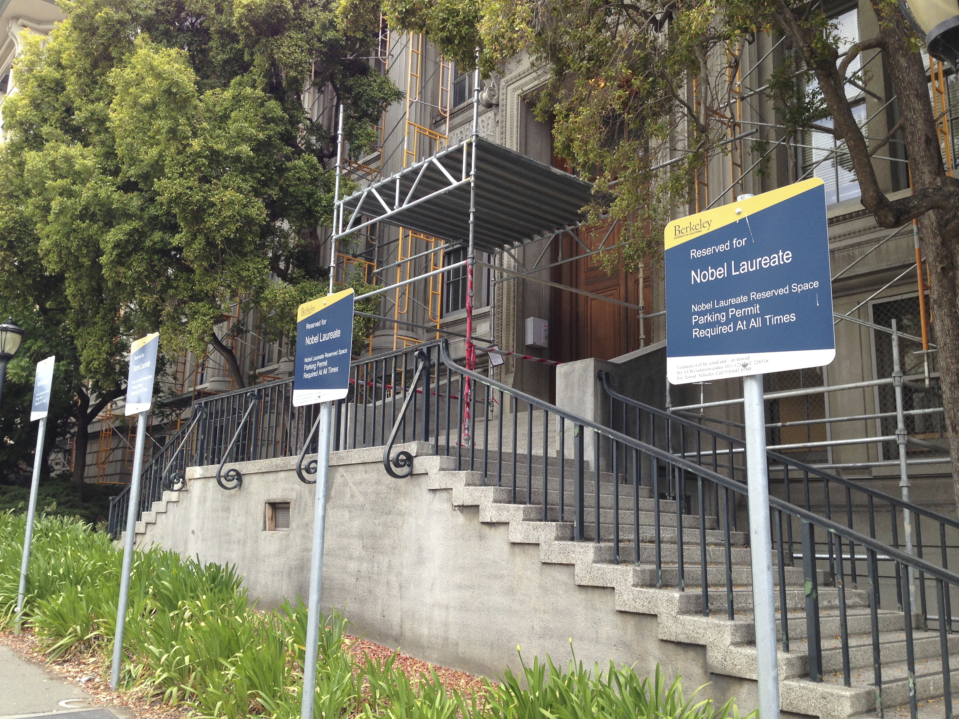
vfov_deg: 42.9
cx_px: 480
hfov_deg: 55.4
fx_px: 914
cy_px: 360
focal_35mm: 33
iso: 50
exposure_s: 1/242
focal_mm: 4.13
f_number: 2.4
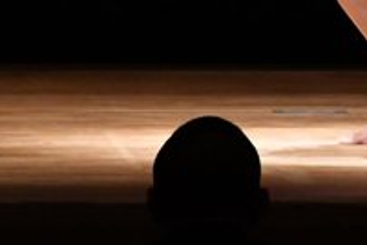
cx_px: 311
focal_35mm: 867
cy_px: -203
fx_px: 8838
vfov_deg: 1.6
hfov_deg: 2.4
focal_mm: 150
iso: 4000
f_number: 5.6
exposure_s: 1/400
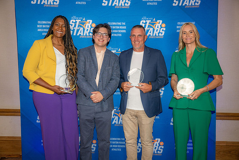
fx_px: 252
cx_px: 120
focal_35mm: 38
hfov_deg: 50.7
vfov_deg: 35.1
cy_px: 80
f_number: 3.5
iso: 320
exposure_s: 1/160
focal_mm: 38
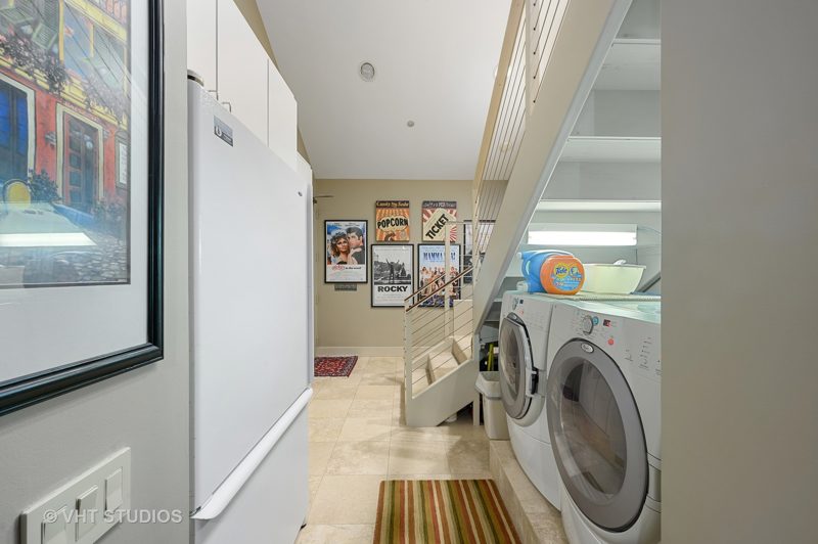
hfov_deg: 104.3
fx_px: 318
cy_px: 272
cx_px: 409
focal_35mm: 14
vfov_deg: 81.1
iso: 100
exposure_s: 5
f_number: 10
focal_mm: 14
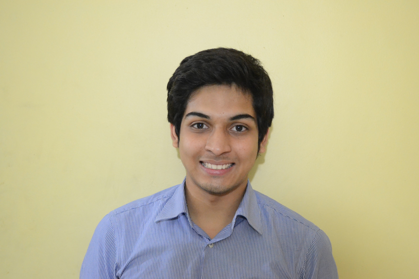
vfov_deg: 24.0
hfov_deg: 35.3
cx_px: 222
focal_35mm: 57
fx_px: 658
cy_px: 149
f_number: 5
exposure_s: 1/25
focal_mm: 35
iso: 3200
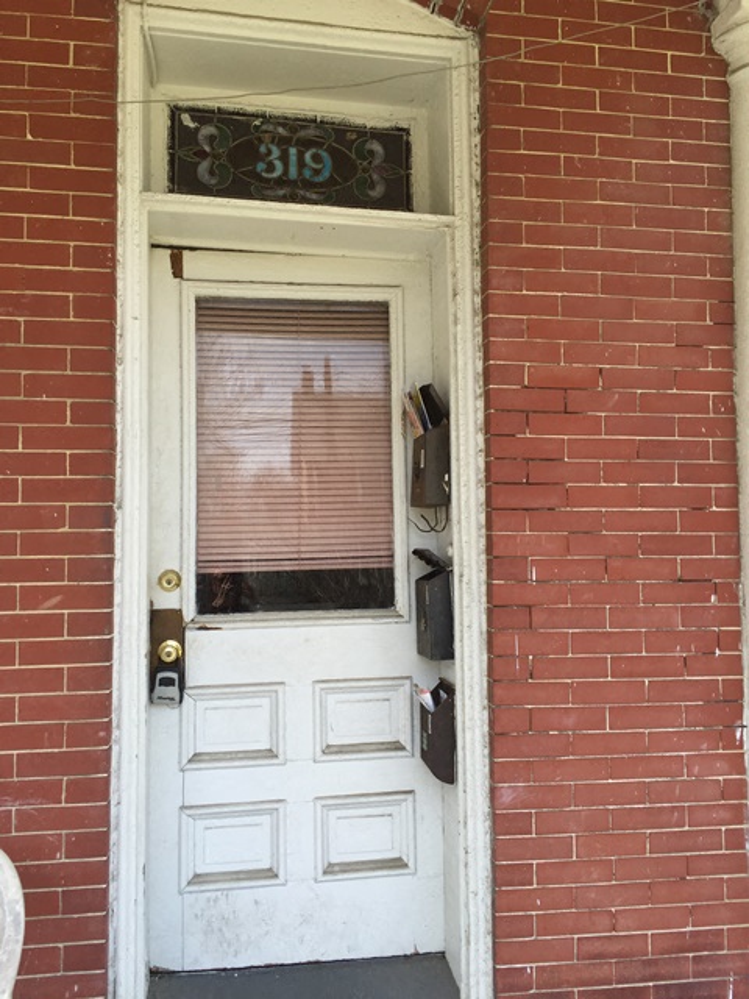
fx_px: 837
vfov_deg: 61.7
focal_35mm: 29
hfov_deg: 48.2
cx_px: 374
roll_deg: +0.7
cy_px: 500
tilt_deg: +5.1
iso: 32
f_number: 2.2
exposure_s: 1/439
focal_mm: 4.15
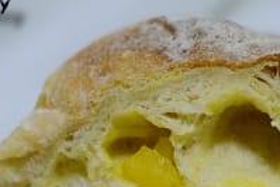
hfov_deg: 12.5
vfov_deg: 8.3
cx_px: 136
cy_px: 189
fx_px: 1281
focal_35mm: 165
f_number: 3.2
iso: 2500
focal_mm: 35
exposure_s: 1/100
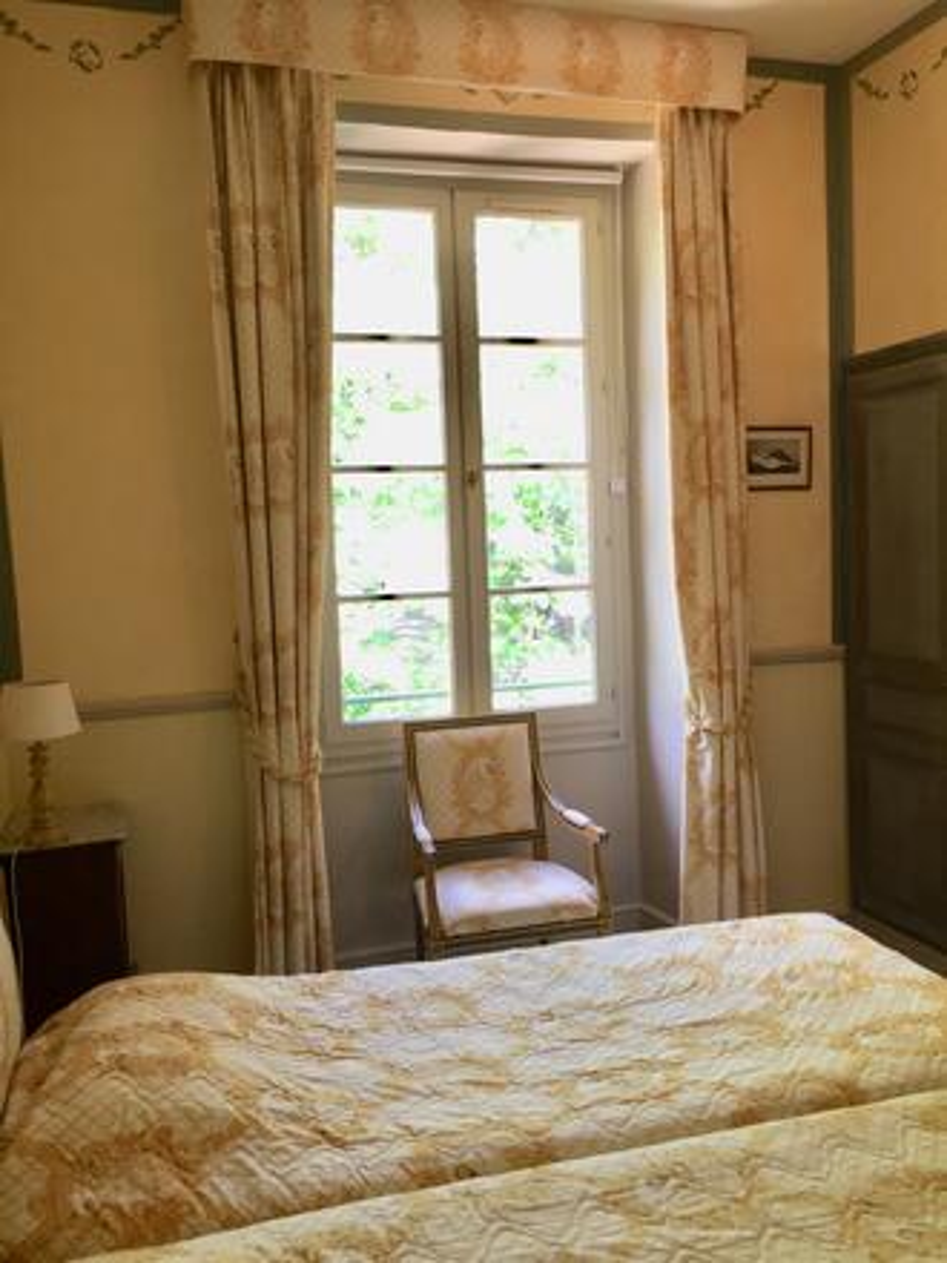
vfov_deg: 61.7
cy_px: 632
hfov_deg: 48.2
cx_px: 474
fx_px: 1058
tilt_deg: -3.2
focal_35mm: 29
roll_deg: +2.1
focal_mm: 4.15
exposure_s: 1/33
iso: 50
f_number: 2.2
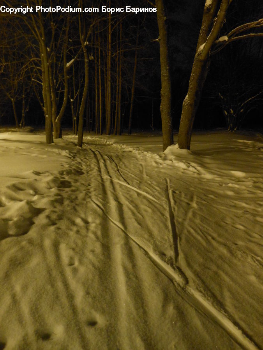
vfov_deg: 69.4
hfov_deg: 54.9
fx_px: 253
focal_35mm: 25
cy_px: 175
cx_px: 132
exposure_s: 1/4
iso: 400
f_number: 3.2
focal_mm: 4.5
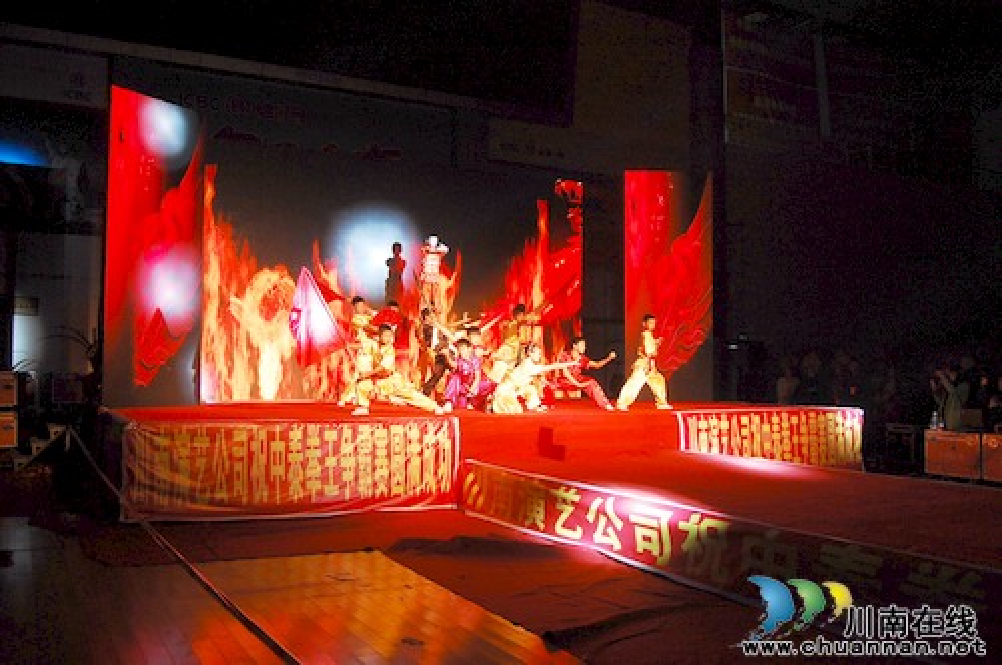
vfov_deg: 39.9
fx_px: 917
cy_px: 332
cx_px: 501
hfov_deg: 57.3
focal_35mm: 33
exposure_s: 1/80
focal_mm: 22
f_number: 4.5
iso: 800
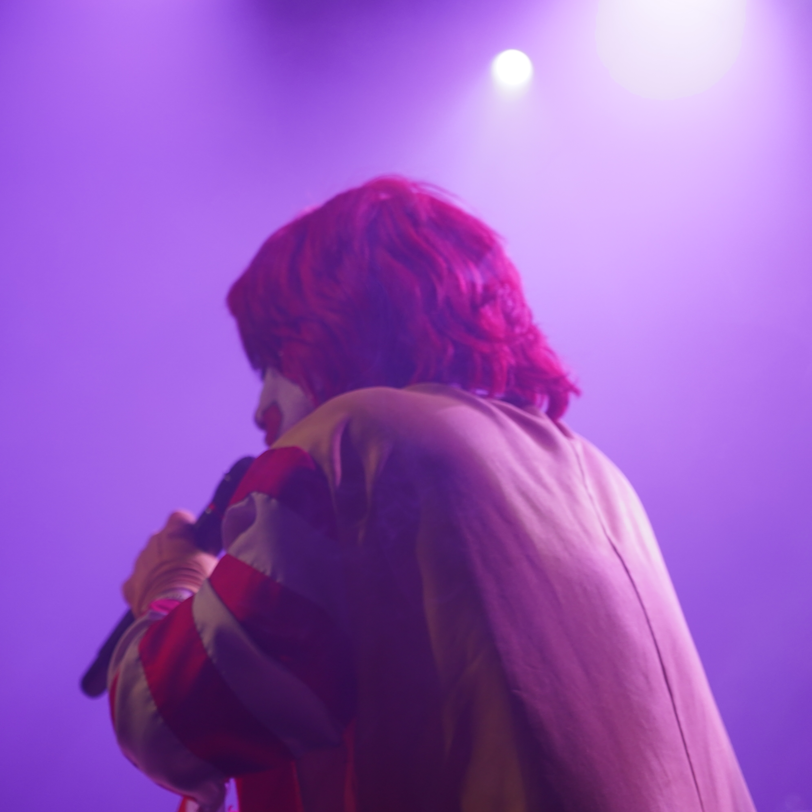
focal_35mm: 134
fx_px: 3556
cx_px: 277
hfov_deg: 13.0
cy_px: 406
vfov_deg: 13.0
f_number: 4
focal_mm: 105
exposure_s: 1/160
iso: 1000
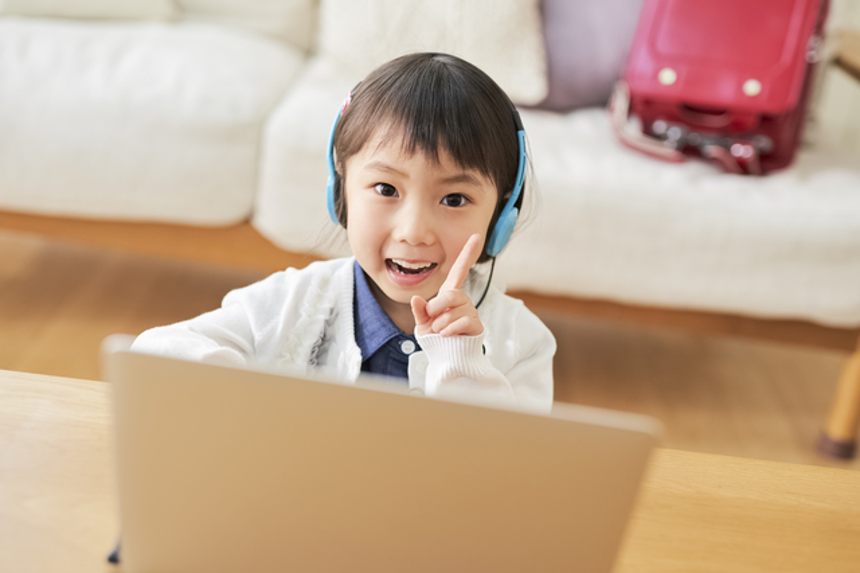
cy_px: 286
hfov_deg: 39.6
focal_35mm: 50
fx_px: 1194
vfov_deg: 27.0
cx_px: 430
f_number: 2
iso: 400
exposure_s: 1/320
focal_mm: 50
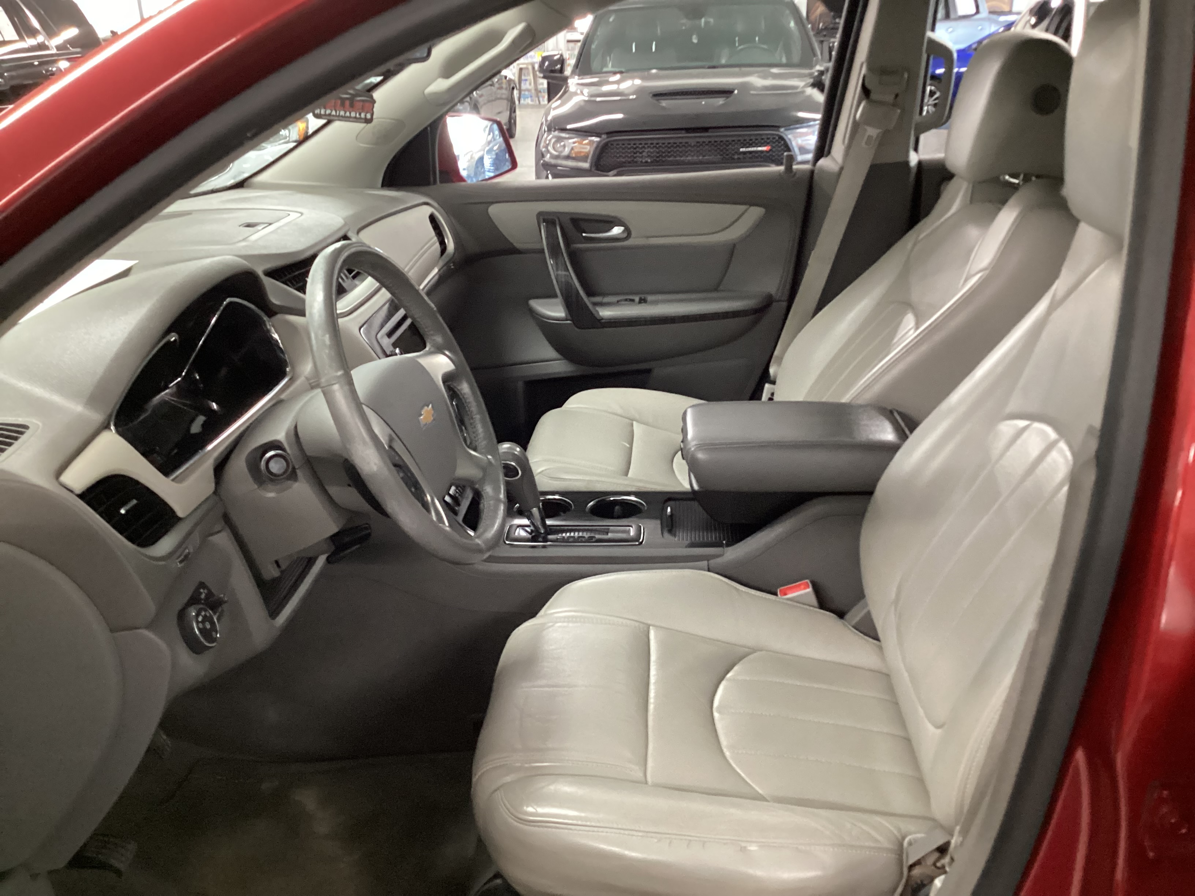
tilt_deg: -23.9
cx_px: 598
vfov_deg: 45.4
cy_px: 448
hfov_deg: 58.4
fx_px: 1070
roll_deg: +0.8
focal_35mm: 31
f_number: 2.4
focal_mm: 3.3
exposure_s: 1/25
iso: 500
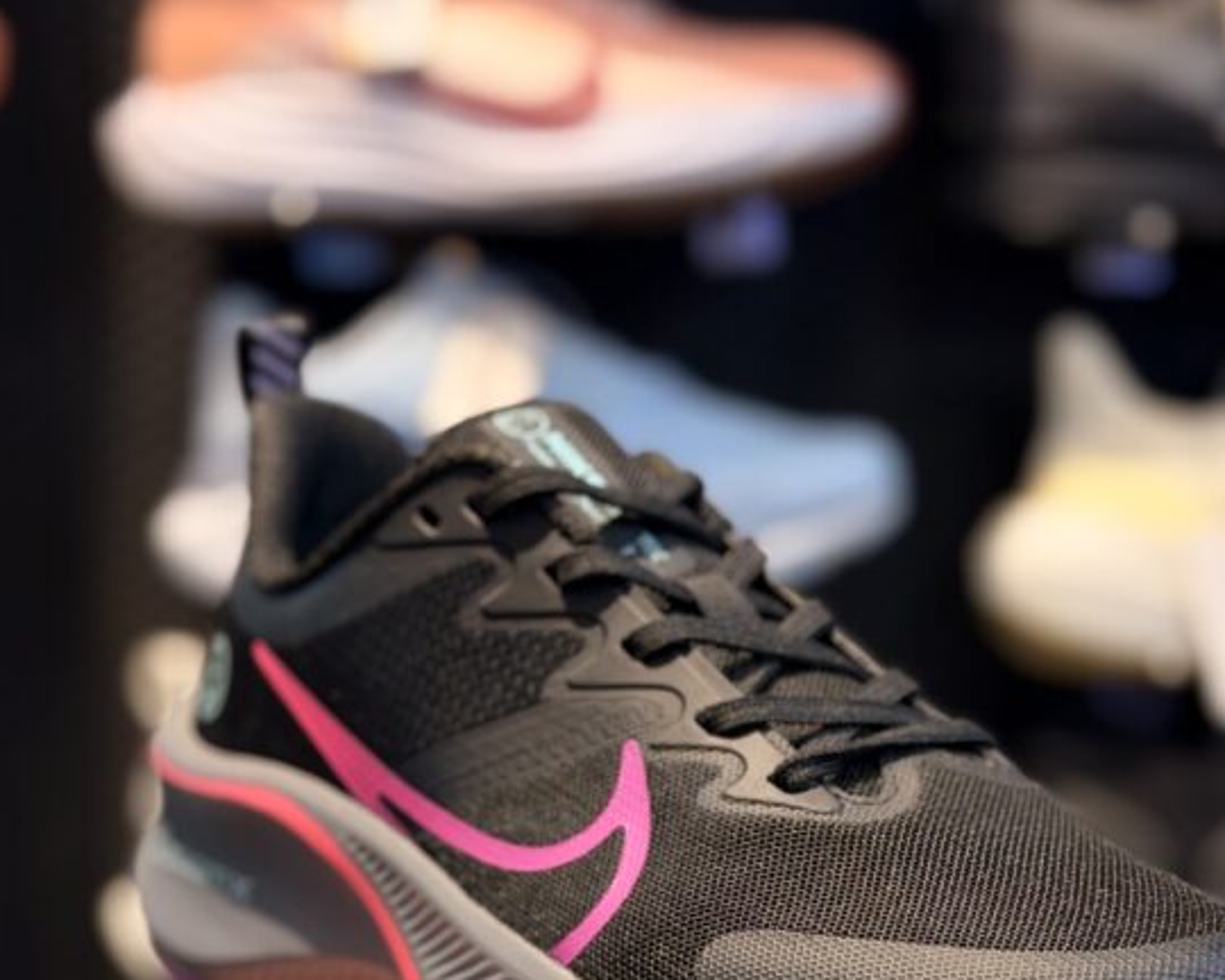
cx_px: 640
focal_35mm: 81
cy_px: 854
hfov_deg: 23.6
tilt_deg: -10.8
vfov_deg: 18.7
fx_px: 2937
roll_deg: +2.0
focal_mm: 6.76
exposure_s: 1/100
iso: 80
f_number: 1.78
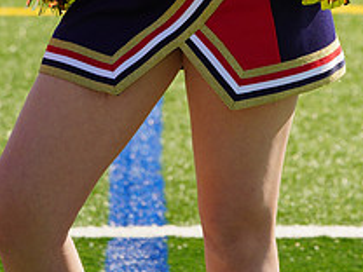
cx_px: 209
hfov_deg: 4.2
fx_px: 4918
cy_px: -221
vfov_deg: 3.2
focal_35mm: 469
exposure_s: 1/250
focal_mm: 175
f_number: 9
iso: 100
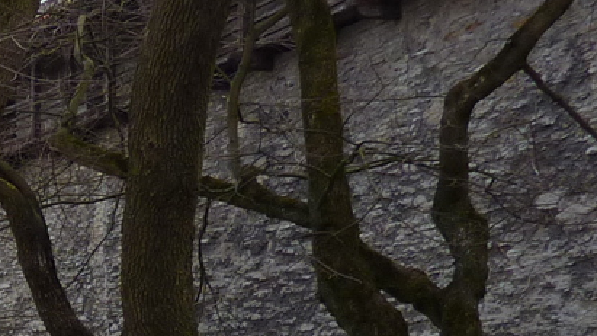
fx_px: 1678
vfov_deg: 11.3
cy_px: 356
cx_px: -414
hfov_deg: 17.2
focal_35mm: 106
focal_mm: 4.1
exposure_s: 1/60
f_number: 3.3
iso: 80
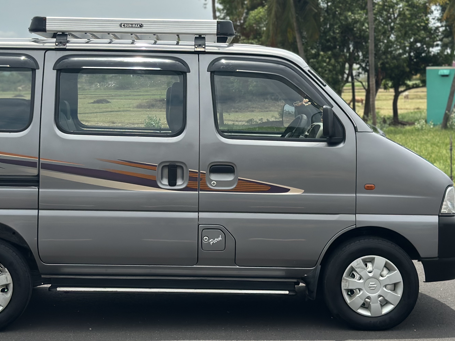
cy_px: 105
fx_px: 959
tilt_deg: -1.6
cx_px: 163
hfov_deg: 26.6
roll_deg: +0.8
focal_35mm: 73
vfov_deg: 20.1
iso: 80
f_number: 1.78
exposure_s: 1/7092
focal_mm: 6.86
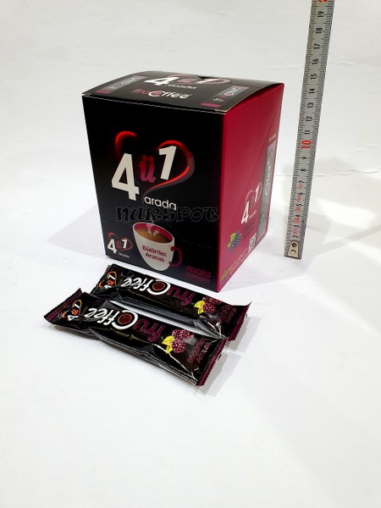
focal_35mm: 26
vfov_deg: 67.3
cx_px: 190
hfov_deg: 53.1
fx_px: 382
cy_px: 254
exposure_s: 1/50
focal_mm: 4.32
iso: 200
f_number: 2.4
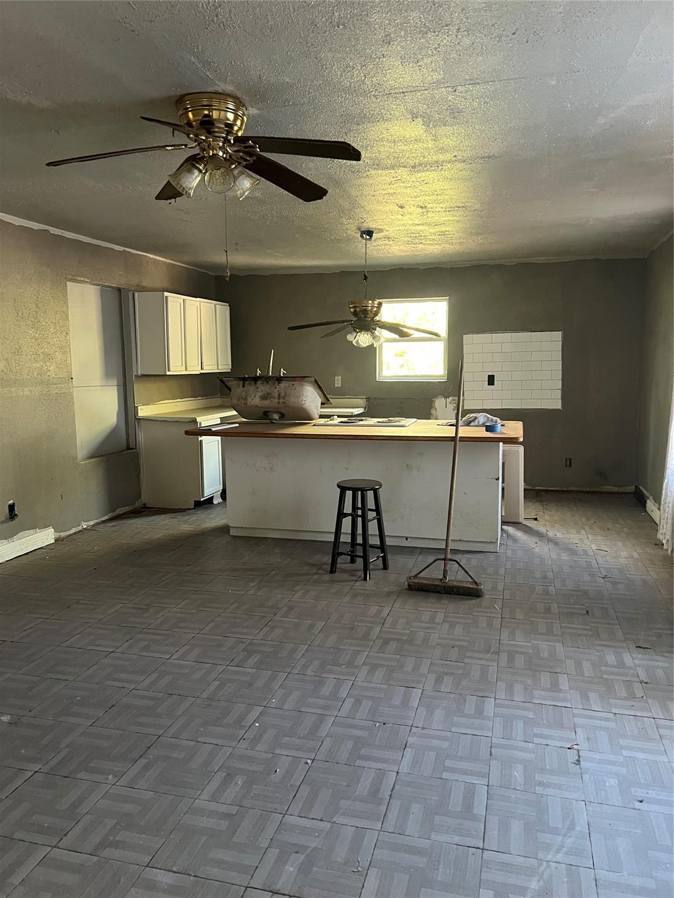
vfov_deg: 67.3
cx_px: 337
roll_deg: -0.3
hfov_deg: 53.1
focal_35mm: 26
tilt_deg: -7.2
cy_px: 449
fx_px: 675
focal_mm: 5.7
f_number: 1.5
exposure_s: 1/54
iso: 500
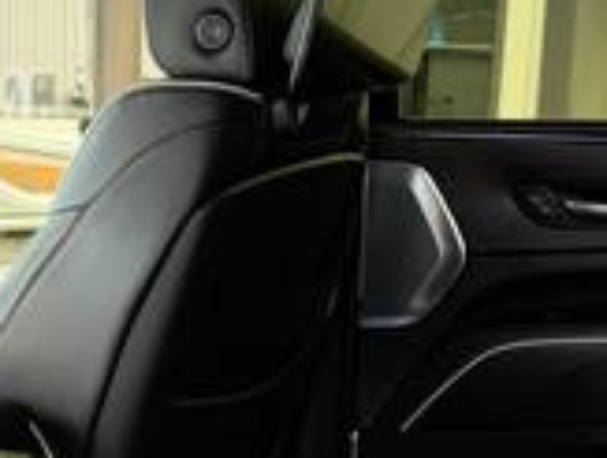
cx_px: 130
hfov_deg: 20.6
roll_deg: -0.4
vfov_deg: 15.6
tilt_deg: -13.8
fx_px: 1652
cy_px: 406
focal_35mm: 94
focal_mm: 6.76
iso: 200
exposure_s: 1/234
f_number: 1.78
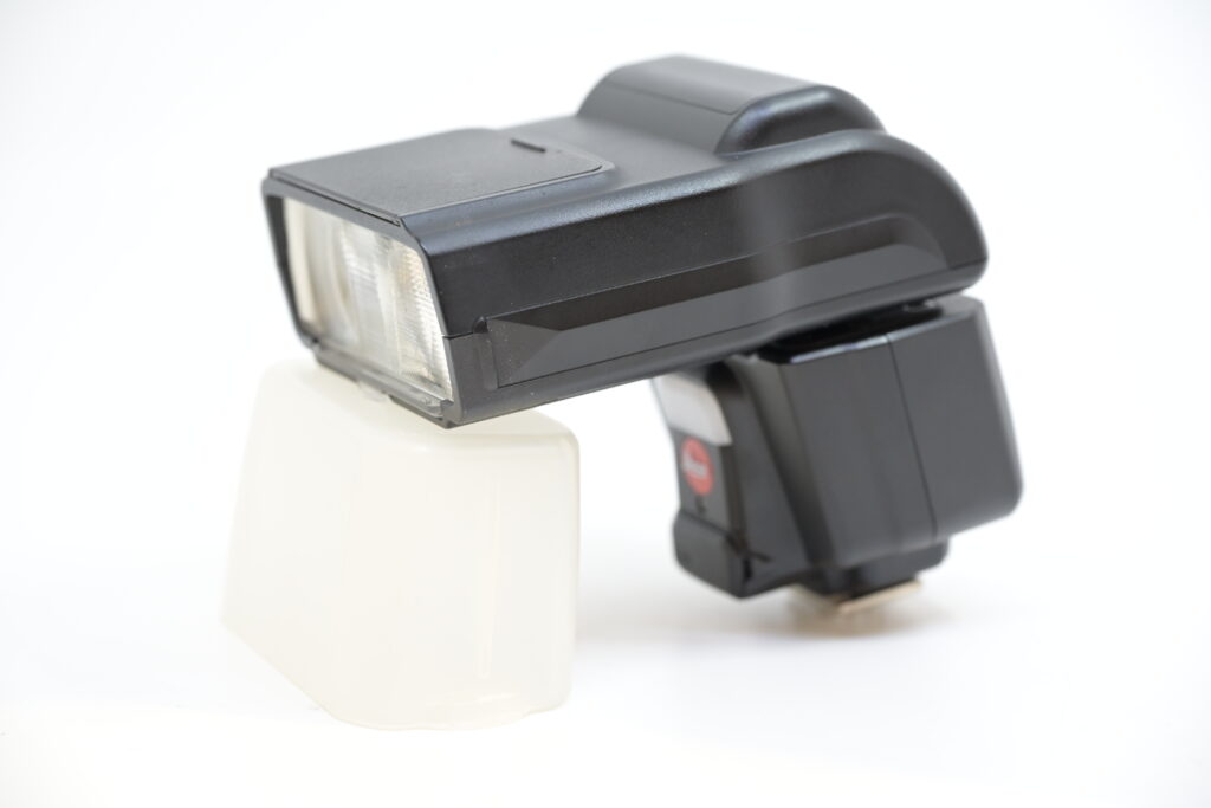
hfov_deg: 21.5
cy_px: 404
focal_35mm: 95
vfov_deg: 14.4
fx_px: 3196
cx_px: 606
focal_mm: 95
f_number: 6.3
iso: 1600
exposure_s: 1/250
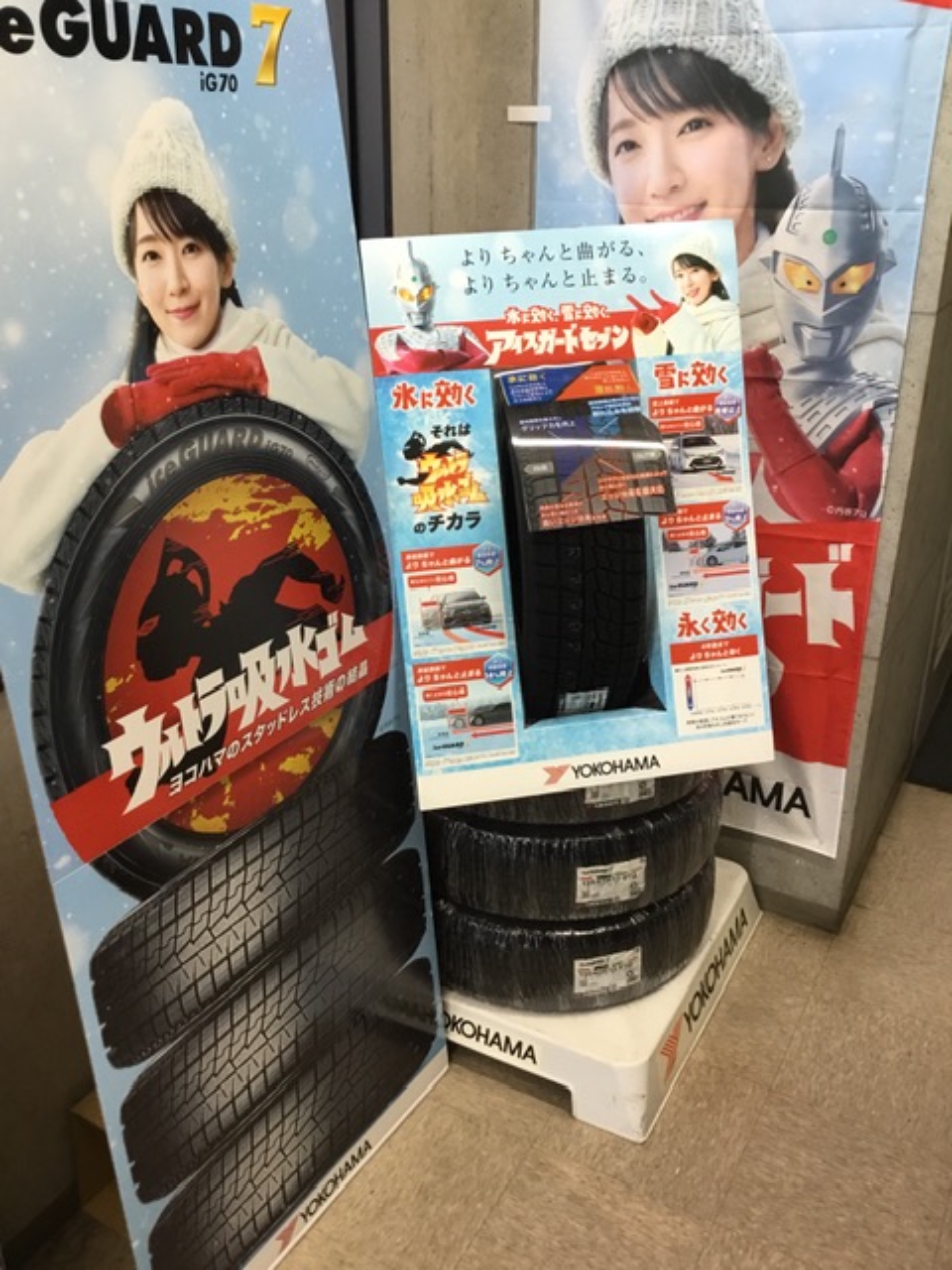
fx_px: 1137
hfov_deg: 45.4
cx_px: 476
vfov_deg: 58.4
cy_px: 635
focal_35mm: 31
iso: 40
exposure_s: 1/30
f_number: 2.4
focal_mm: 3.3
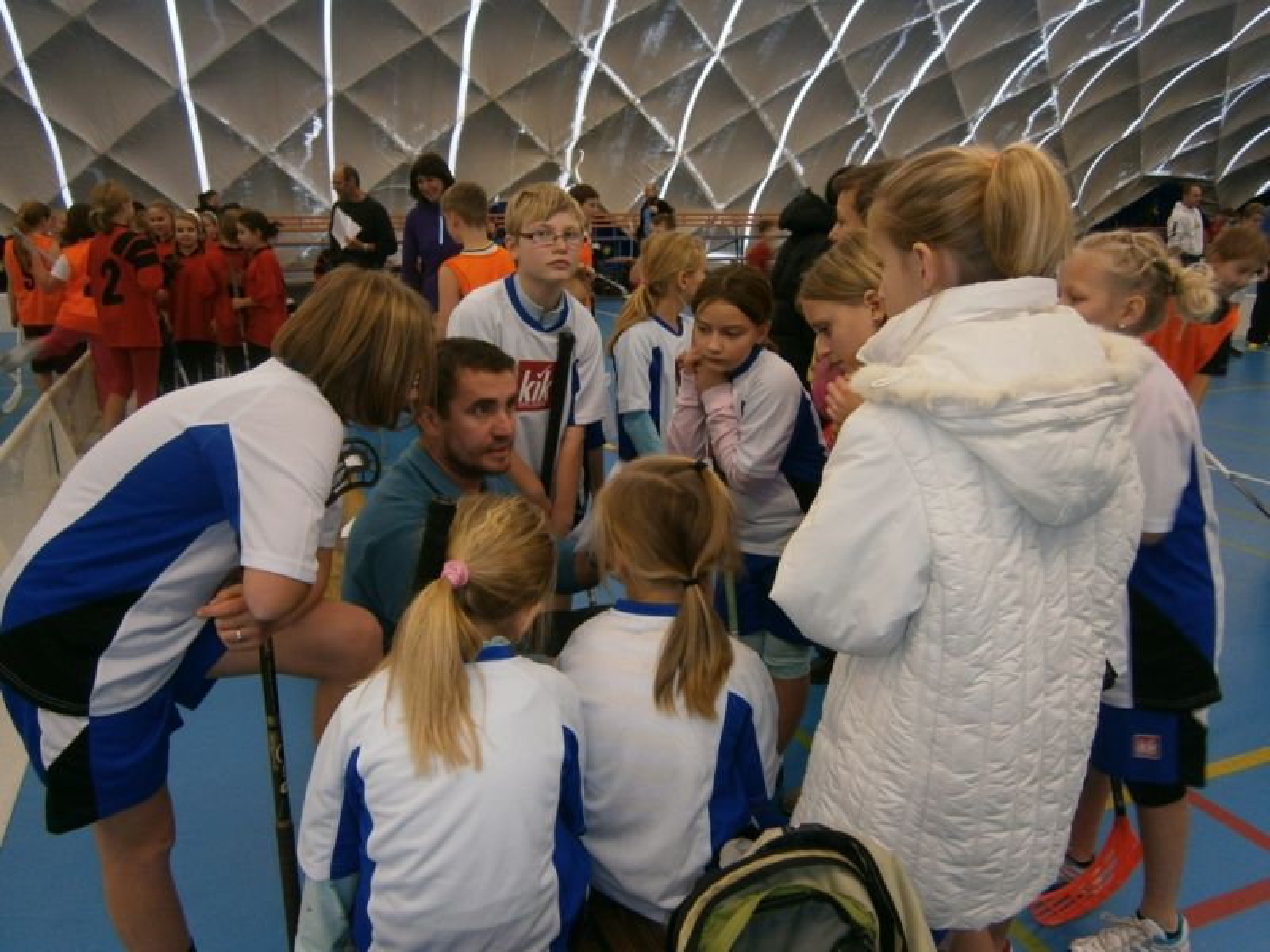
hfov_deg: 67.3
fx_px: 954
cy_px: 476
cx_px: 635
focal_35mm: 26
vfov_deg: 53.1
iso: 125
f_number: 2.8
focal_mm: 4.7
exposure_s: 1/30
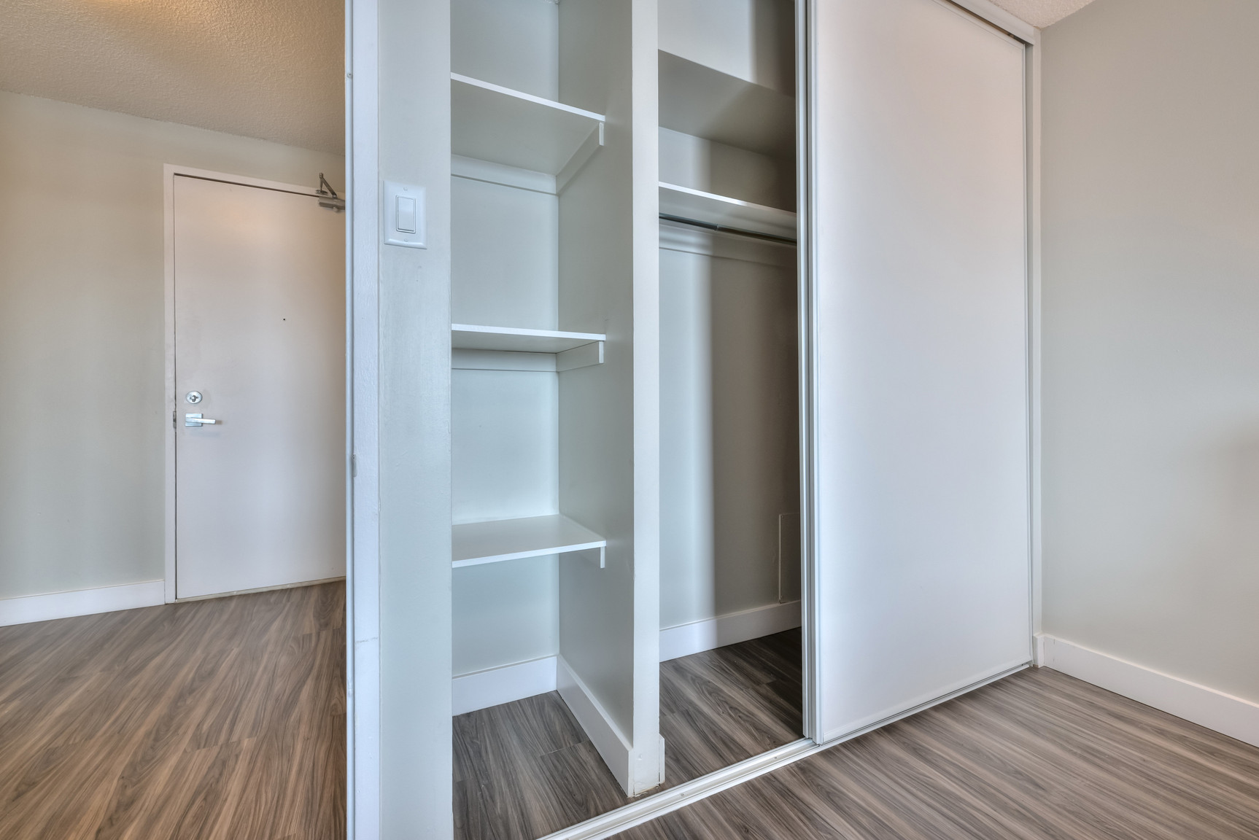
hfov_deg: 104.2
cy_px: 420
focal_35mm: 14
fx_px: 490
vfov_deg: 81.3
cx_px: 630
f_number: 11
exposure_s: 1/10
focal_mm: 14
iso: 250
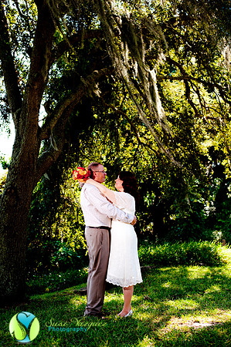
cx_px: 116
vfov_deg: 39.6
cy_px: 174
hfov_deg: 26.9
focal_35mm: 50
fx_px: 482
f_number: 3.5
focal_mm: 50
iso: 1250
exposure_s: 1/1600
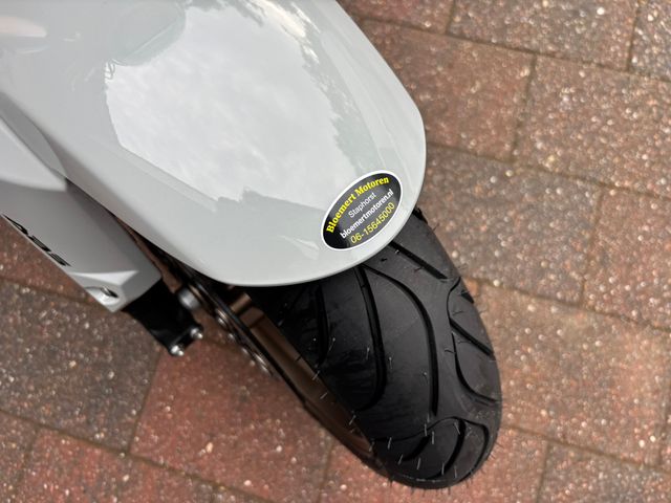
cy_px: 252
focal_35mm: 26
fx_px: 504
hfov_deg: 67.3
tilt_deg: -78.0
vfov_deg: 53.1
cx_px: 336
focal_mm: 5.96
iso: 50
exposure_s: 1/121
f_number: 1.6
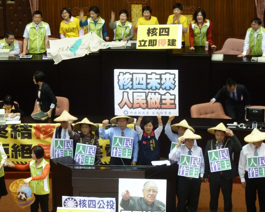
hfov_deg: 13.4
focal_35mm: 144
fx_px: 1129
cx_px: 132
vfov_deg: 10.7
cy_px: 105
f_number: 4.5
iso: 400
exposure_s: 1/13
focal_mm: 22.5
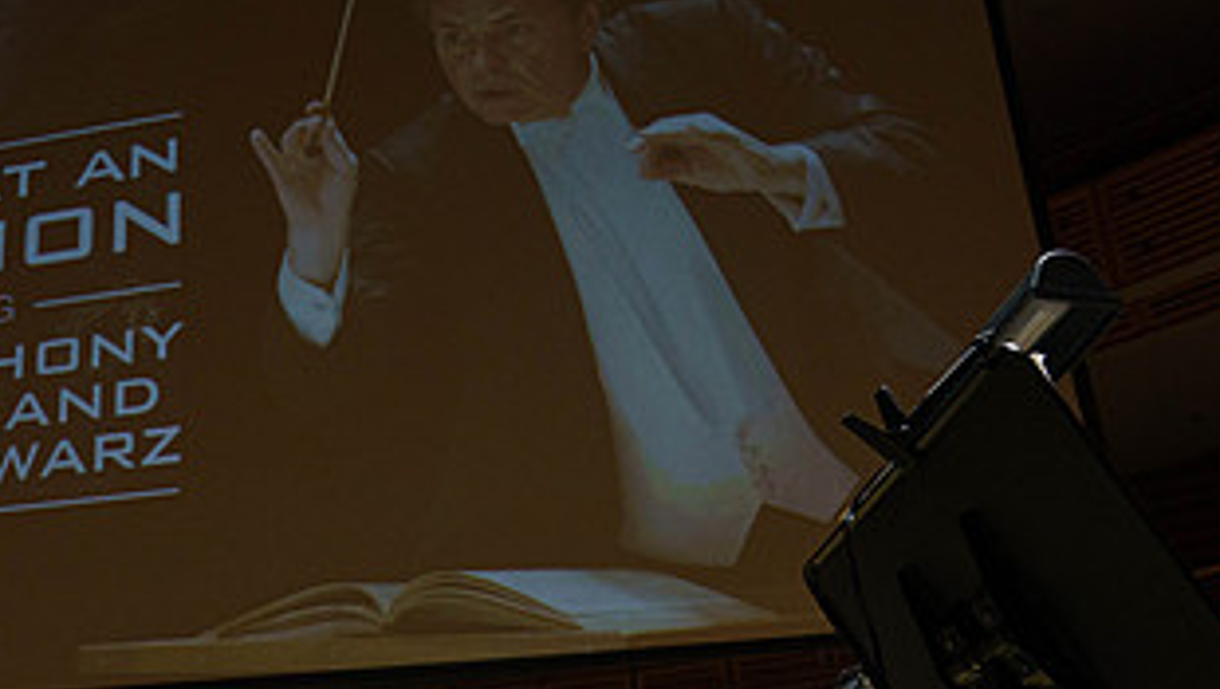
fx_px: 1522
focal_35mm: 47
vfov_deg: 25.2
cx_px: 244
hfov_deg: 41.8
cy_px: 506
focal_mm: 24
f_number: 5.6
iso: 2500
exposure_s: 1/200
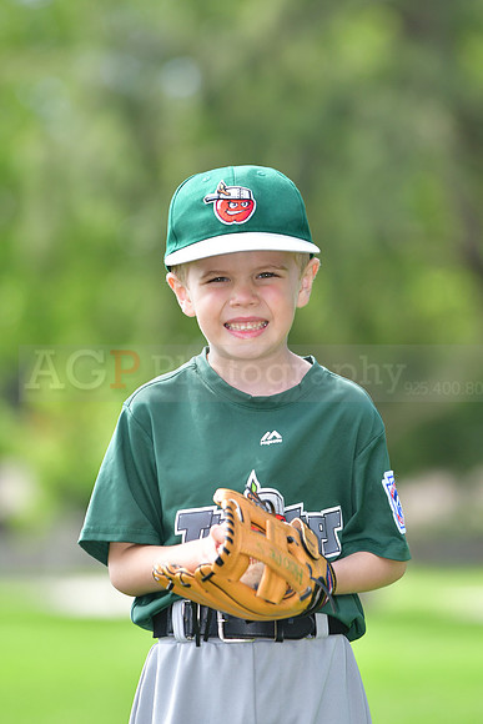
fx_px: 5279
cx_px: 242
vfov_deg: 7.8
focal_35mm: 262
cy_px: 362
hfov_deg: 5.2
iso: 500
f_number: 4
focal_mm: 175
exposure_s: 1/2000
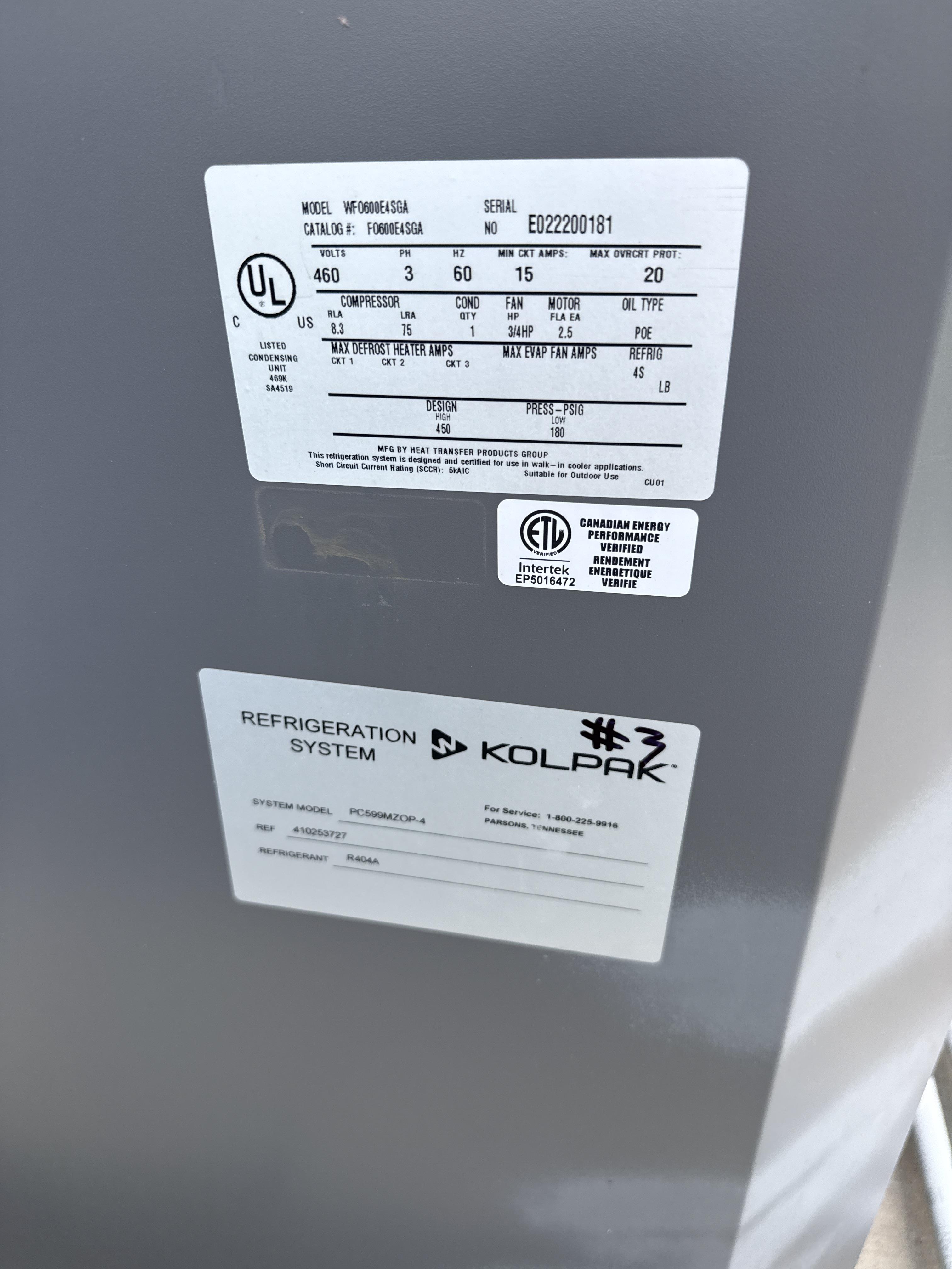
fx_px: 880
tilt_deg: -31.9
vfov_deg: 71.6
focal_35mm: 24
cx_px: 476
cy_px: 634
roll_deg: +1.2
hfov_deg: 56.8
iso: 80
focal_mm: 6.76
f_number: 1.78
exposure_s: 1/689
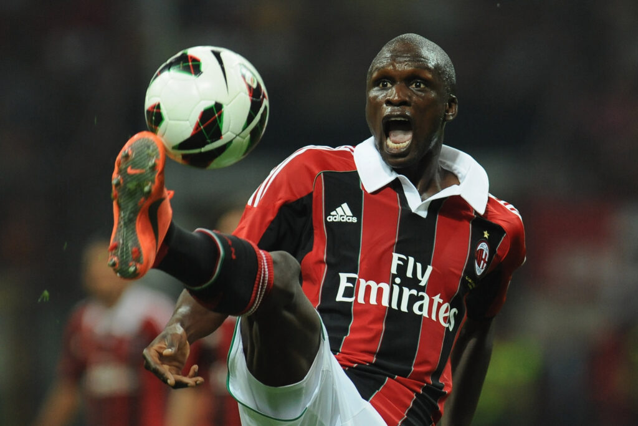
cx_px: 319
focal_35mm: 420
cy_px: 213
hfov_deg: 4.9
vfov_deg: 3.3
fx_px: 7444
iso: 2000
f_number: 4
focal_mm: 420
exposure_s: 1/1000
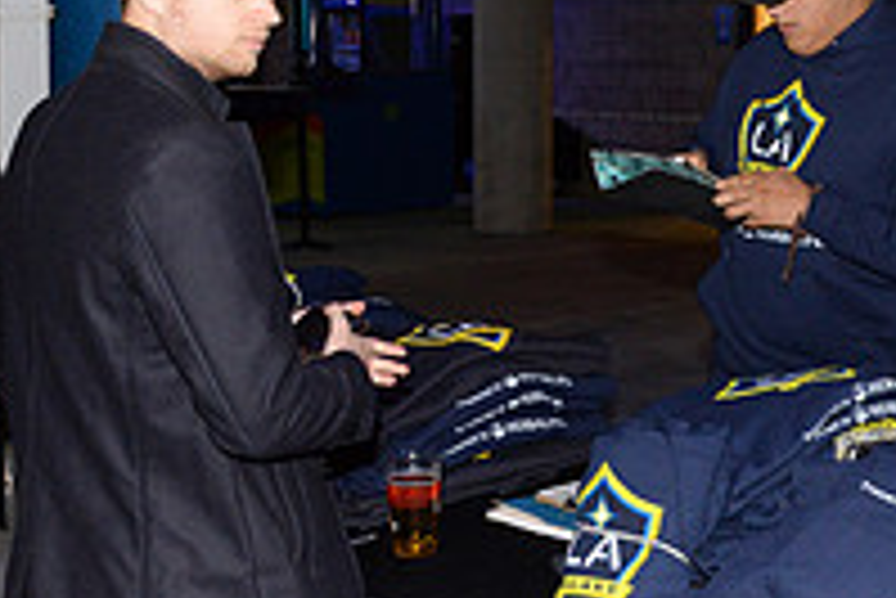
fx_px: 1743
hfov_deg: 27.9
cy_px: 128
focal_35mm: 70
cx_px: 779
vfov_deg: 19.3
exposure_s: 1/60
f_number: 10
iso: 3200
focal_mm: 24
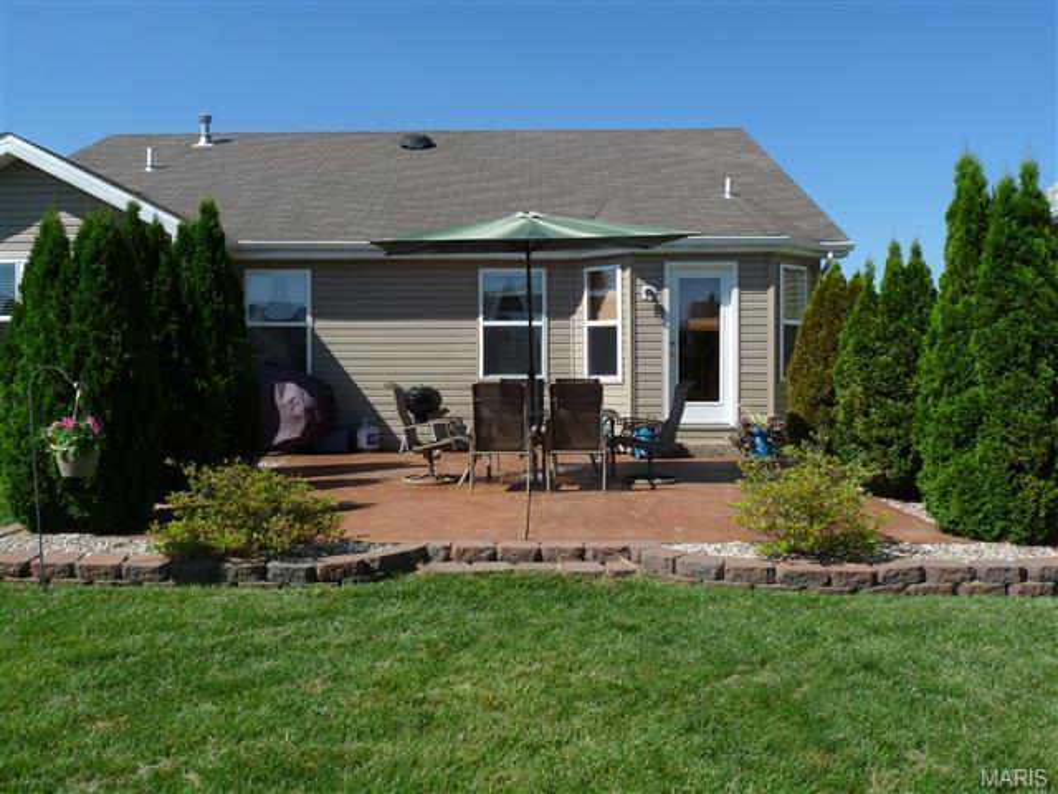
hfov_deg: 61.7
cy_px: 397
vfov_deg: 48.2
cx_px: 529
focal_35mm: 29
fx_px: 886
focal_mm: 5.1
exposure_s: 1/500
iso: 100
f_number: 5.6
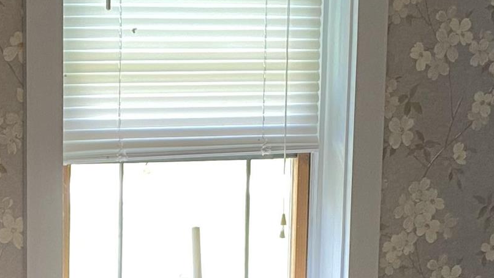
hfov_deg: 19.6
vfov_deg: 11.1
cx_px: 85
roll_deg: +0.6
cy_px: 258
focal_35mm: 108
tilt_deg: -9.2
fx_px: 1414
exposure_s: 1/60
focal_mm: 4.25
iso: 160
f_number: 1.8
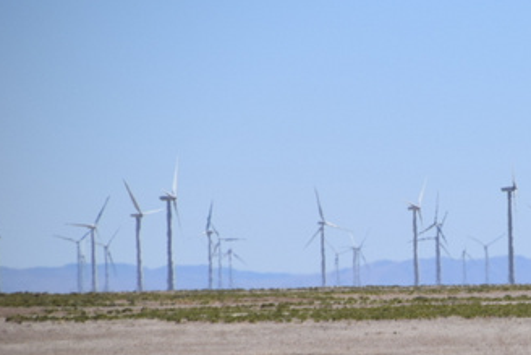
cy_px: 301
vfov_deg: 2.5
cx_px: 508
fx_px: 7997
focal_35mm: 542
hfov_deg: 3.8
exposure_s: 1/2000
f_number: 6
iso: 280
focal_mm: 185
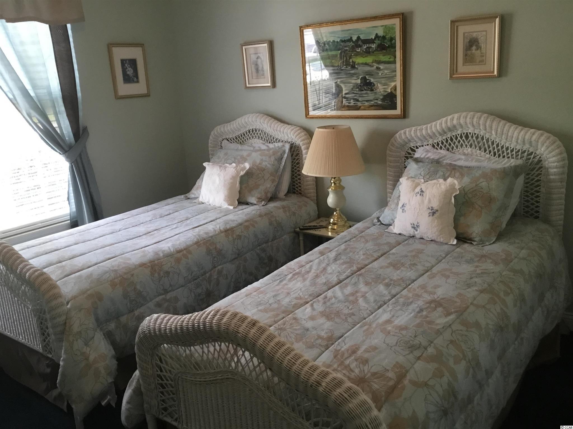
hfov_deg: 58.4
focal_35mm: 31
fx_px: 513
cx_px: 286
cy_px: 214
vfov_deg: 45.4
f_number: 2.4
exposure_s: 1/30
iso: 100
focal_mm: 3.3
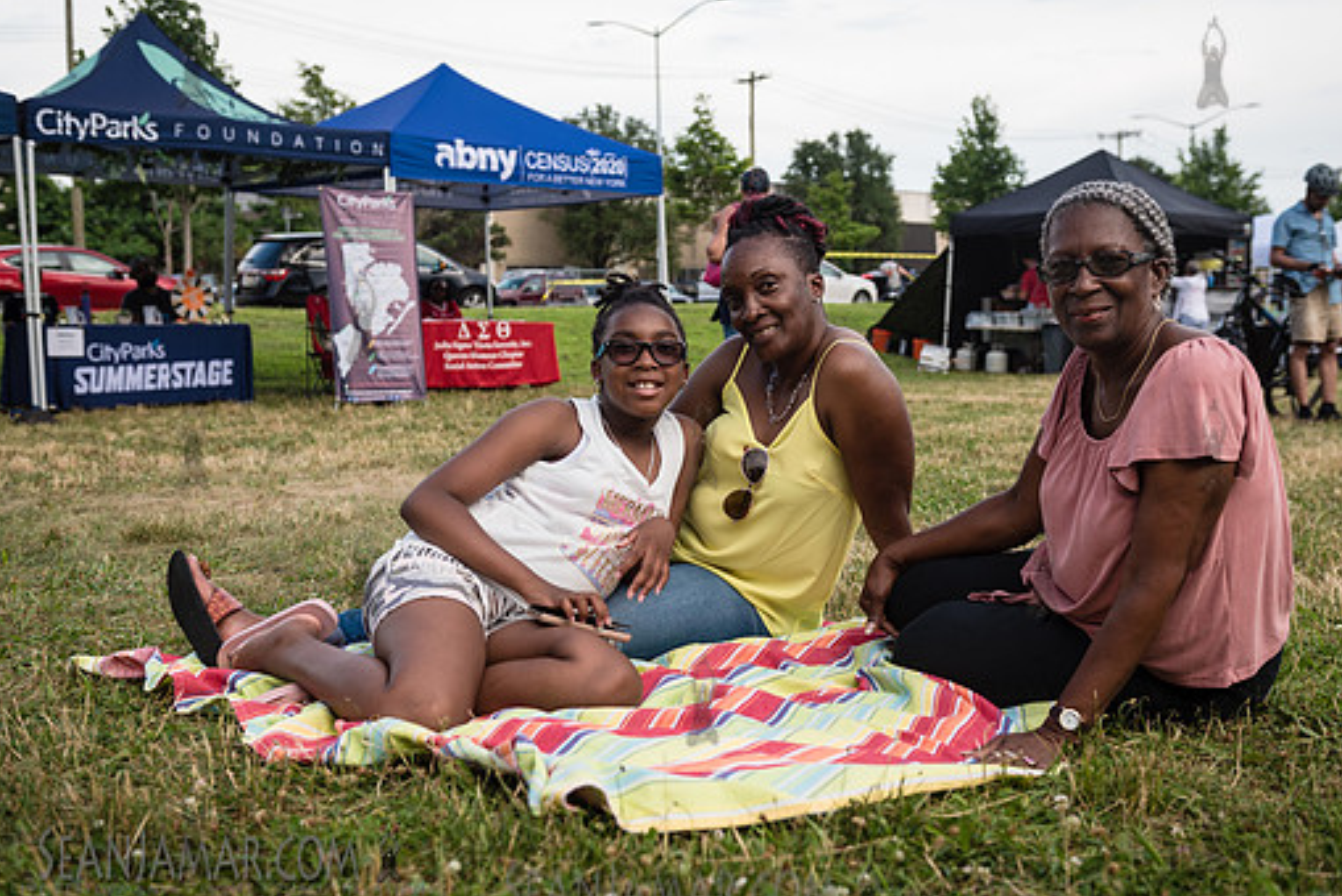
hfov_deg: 47.4
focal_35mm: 41
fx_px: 1529
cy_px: 444
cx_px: 701
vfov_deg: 32.7
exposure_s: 1/640
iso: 250
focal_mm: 36
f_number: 4
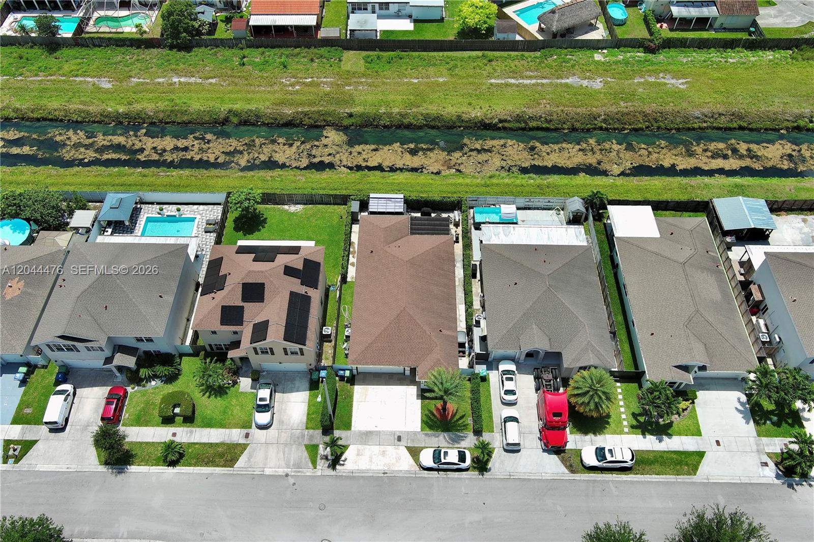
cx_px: 407
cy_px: 271
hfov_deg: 63.7
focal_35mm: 29
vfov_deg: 44.9
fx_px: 656
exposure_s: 1/1701
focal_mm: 10.57
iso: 101
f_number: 2.8
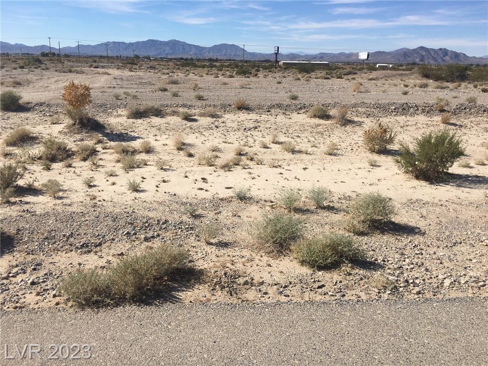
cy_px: 183
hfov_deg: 61.7
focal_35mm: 29
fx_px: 409
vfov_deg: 48.2
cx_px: 244
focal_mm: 4.15
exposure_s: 1/2747
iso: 25
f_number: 2.2
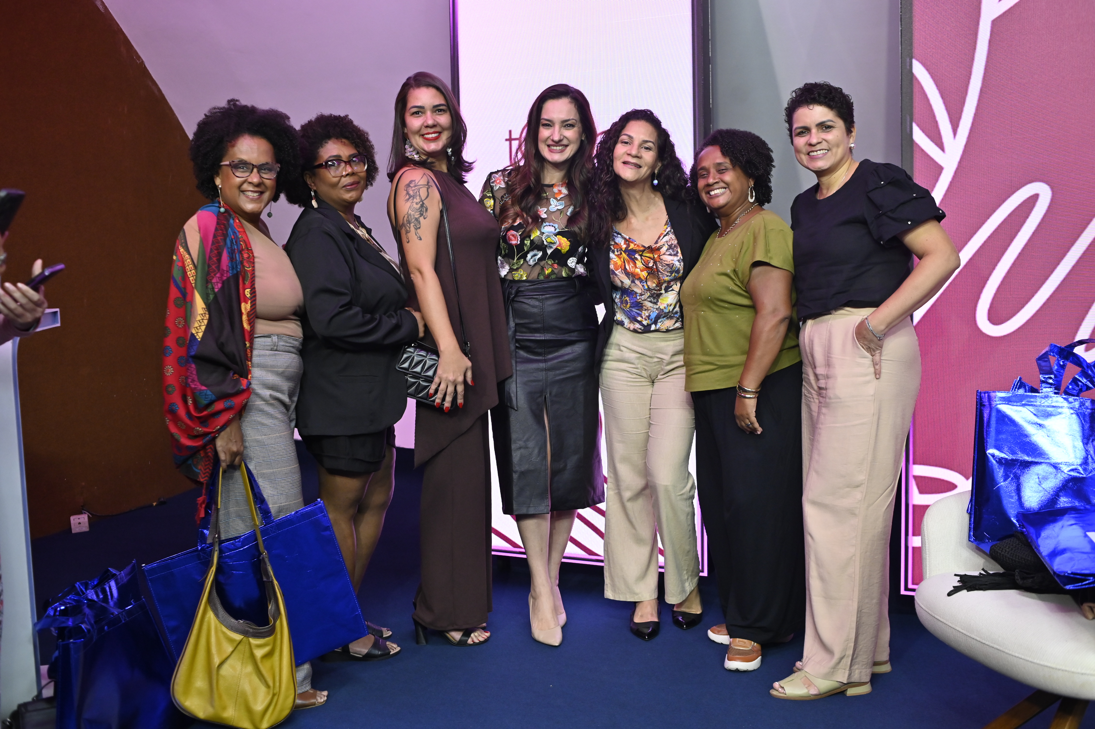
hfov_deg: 54.4
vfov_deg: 37.8
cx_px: 548
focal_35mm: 35
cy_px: 364
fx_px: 1064
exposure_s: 1/160
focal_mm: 35
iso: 2500
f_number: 4
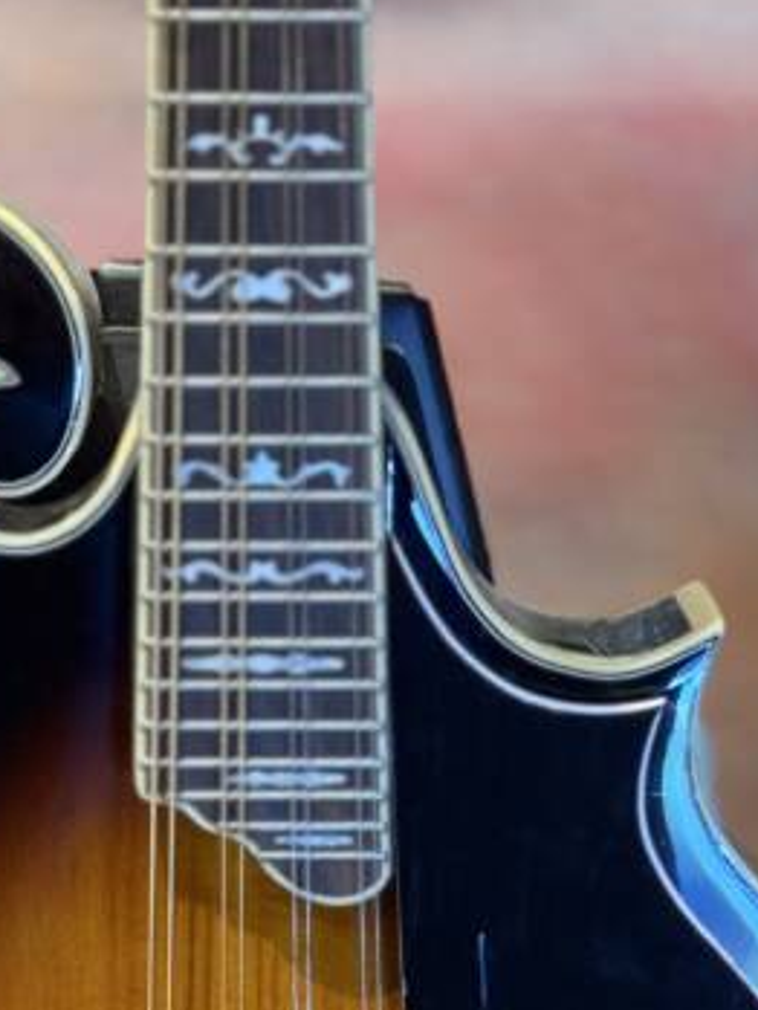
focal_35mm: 110
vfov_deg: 17.4
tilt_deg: -32.6
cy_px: 1030
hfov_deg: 13.5
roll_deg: +0.5
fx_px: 3210
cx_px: 272
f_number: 1.78
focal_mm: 6.76
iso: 400
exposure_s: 1/30
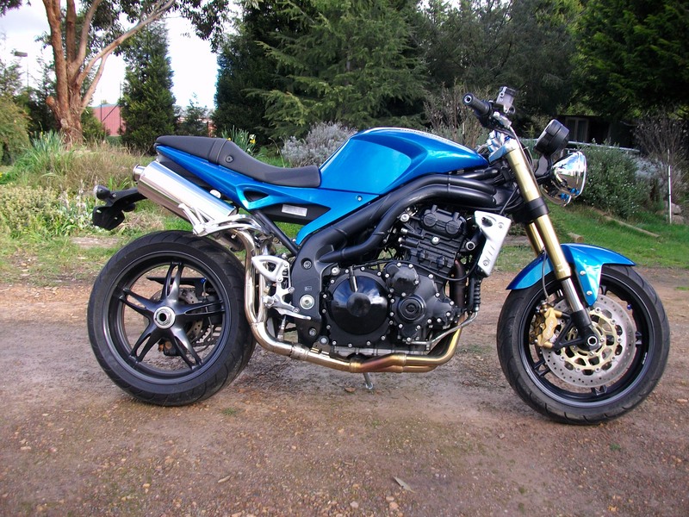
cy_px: 258
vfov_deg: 44.2
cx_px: 344
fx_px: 637
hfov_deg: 56.8
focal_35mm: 32
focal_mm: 5.7
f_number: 2.9
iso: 80
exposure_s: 1/129
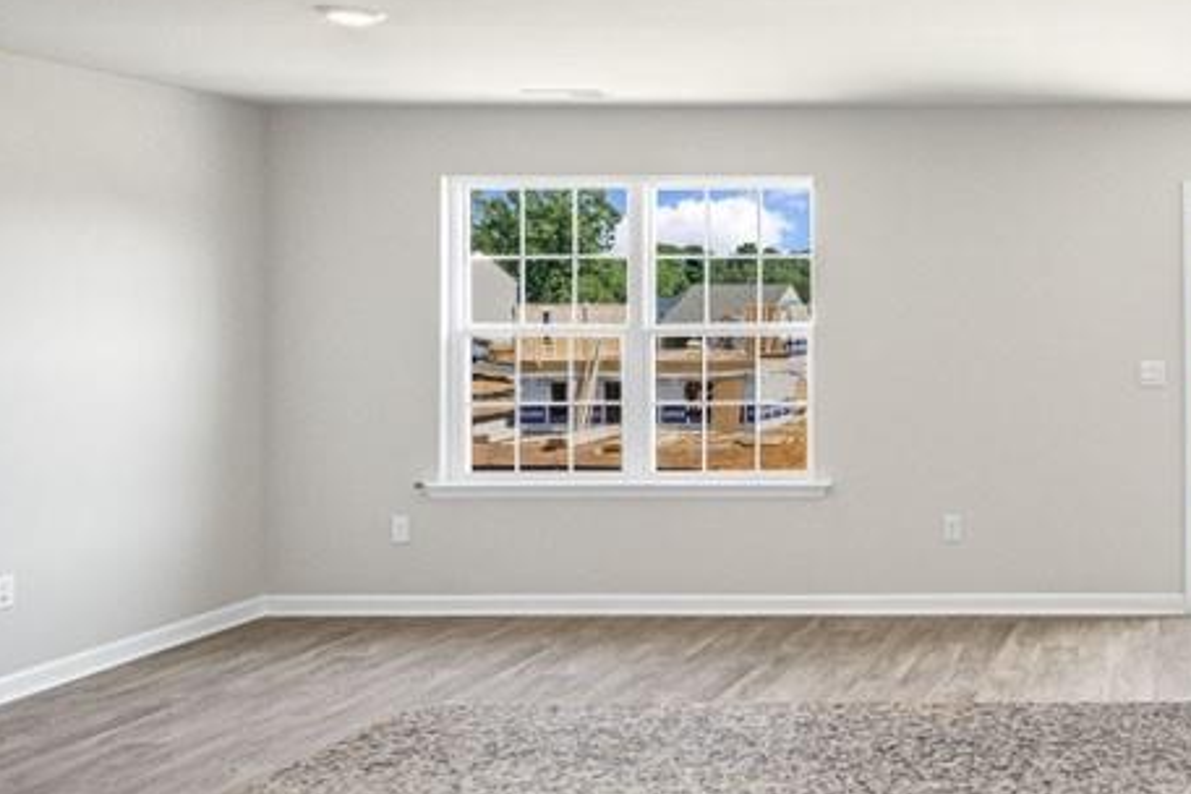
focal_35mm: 35
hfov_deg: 45.8
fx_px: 1158
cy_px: 289
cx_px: 1191
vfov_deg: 37.6
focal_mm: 16
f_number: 9
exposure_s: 1/60
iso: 400
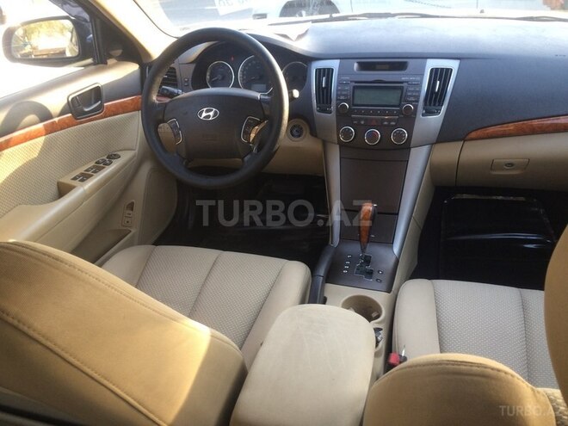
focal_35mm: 29
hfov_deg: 61.7
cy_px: 213
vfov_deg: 48.2
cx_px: 284
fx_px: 476
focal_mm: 4.15
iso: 64
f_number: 2.2
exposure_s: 1/100
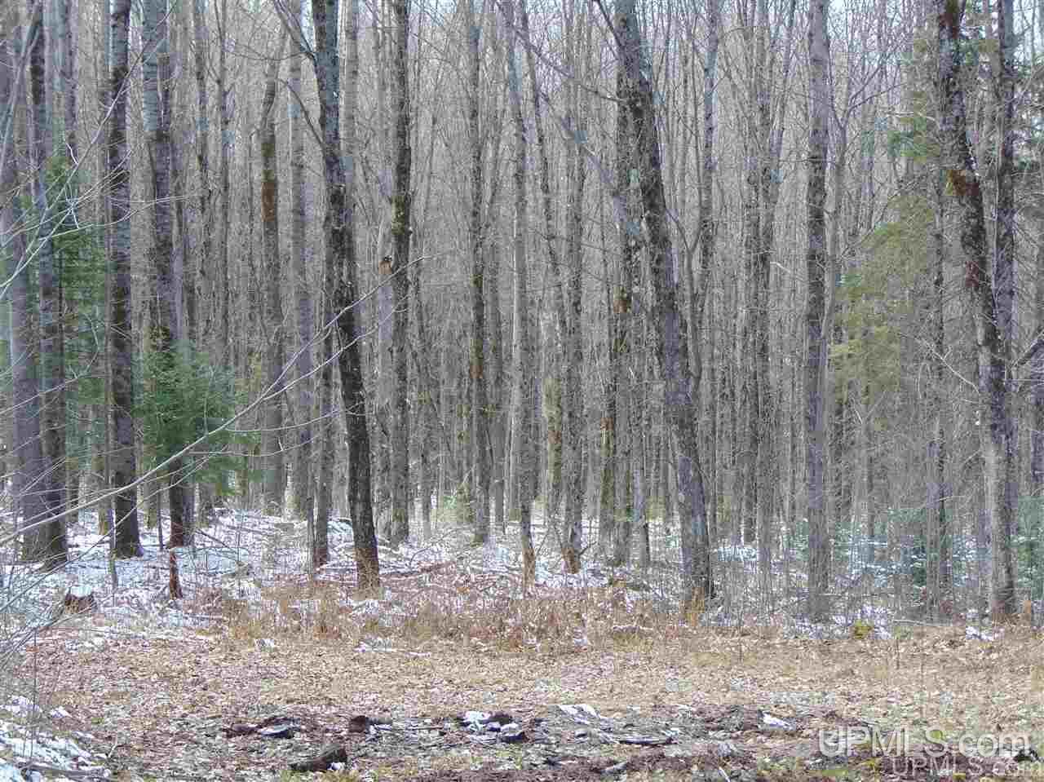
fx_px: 3256
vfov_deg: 13.7
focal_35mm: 108
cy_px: 391
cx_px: 522
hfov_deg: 18.2
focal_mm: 19.4
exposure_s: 1/320
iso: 80
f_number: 3.9
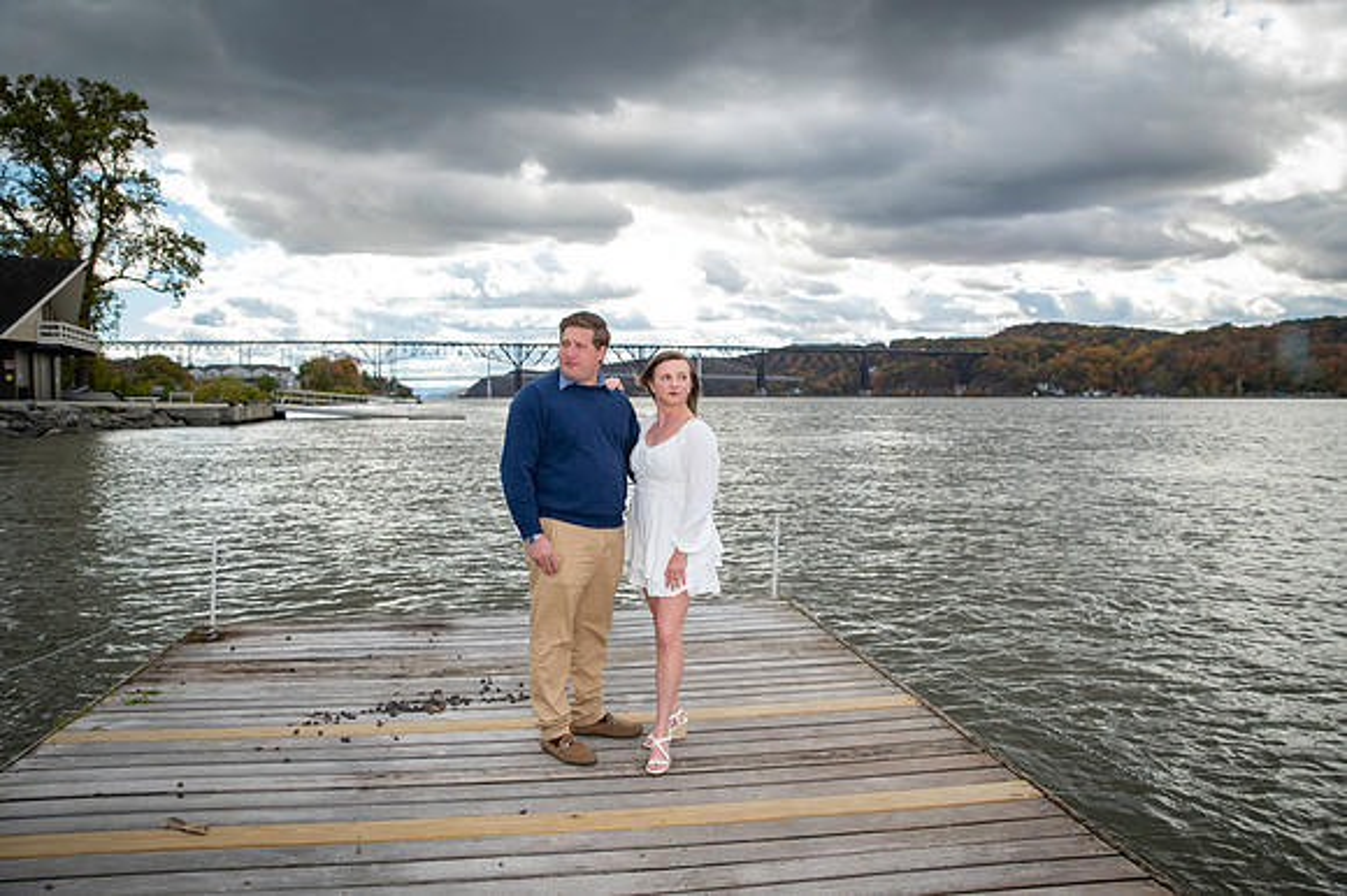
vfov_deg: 48.9
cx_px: 674
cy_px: 448
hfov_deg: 68.7
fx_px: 986
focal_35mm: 26
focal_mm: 26
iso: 1250
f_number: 3.5
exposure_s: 1/5000
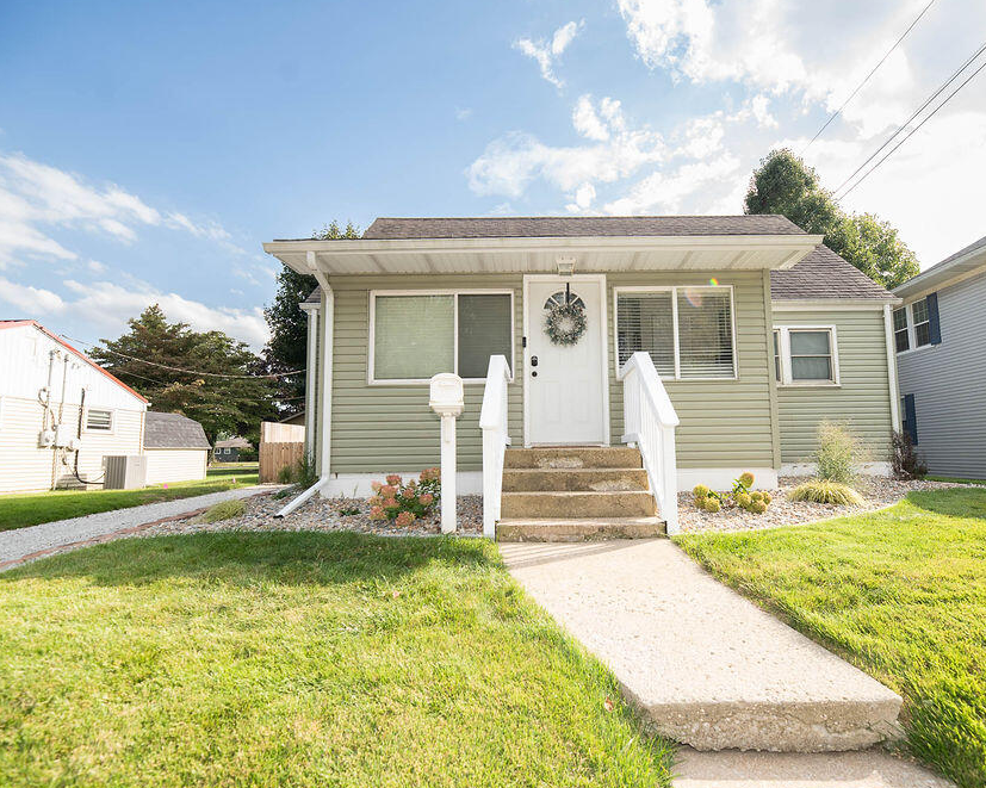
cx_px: 547
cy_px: 399
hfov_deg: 89.3
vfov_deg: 76.9
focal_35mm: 17
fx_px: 496
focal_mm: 14
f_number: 4.5
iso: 100
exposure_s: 1/250
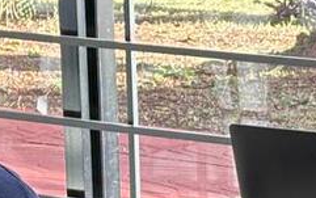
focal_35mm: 274
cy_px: 362
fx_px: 2361
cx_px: 353
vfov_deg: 4.7
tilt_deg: -16.4
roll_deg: +0.1
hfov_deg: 7.6
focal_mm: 5.96
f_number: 1.6
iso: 50
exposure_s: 1/60
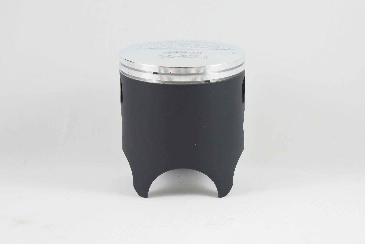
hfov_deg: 33.4
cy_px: 122
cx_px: 182
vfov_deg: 22.6
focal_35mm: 60
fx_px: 608
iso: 800
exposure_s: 1/125
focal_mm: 22.3
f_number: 4.8
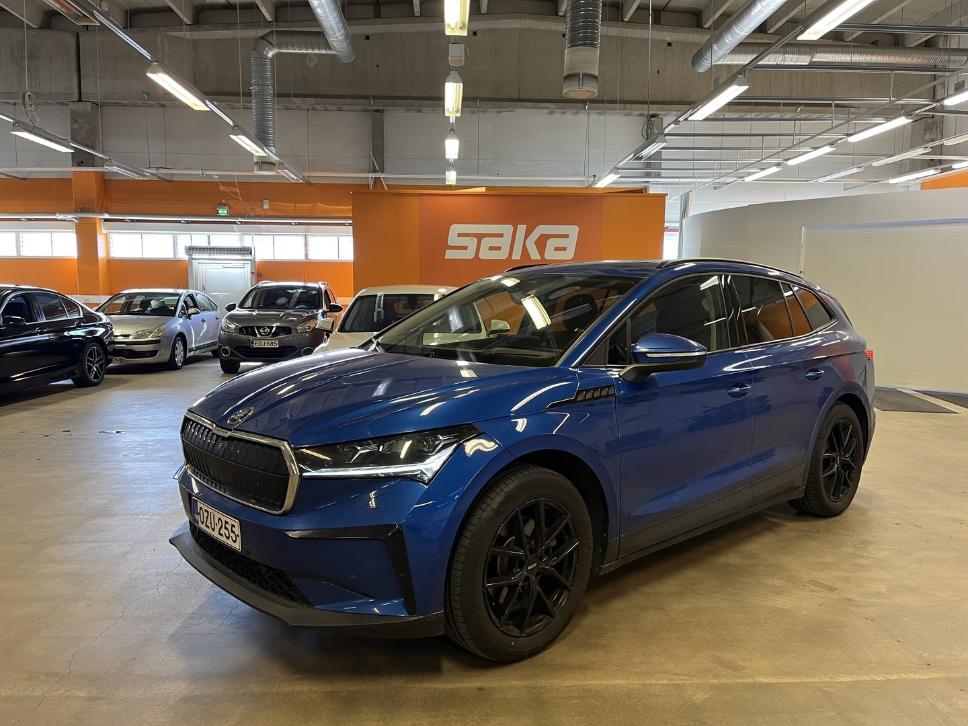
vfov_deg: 53.1
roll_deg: -0.2
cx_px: 484
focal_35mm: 26
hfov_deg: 67.3
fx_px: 727
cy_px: 363
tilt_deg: -5.9
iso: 100
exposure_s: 1/50
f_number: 1.6
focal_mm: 5.1
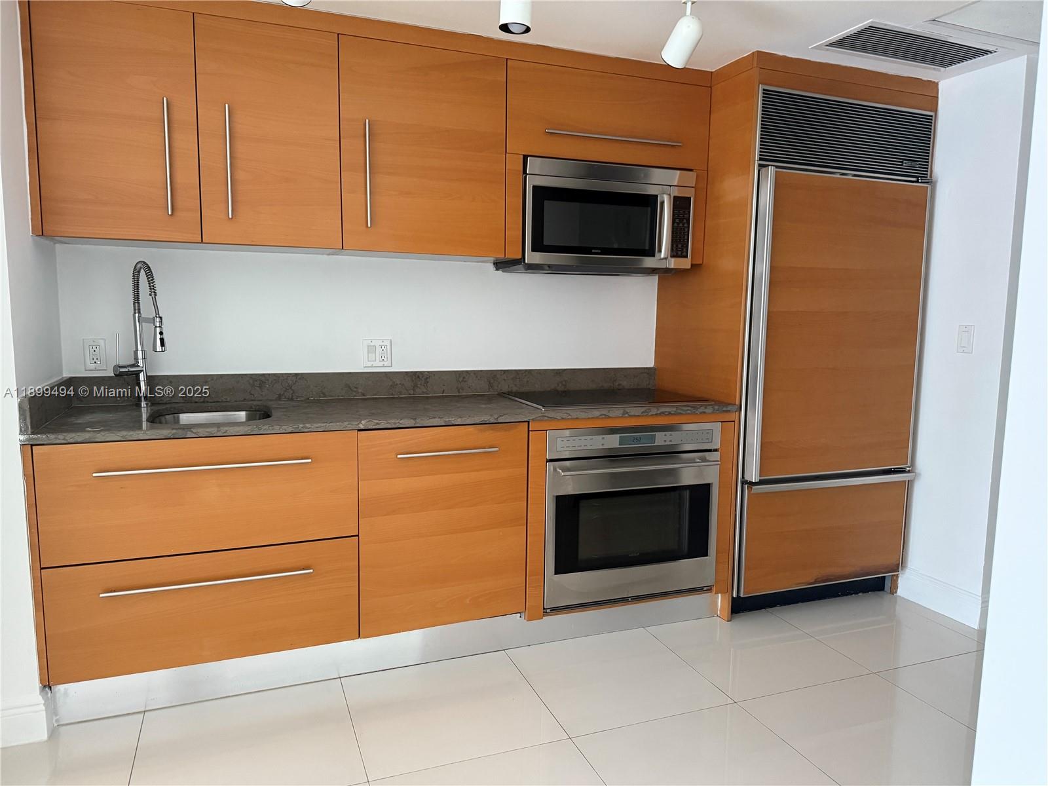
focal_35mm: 24
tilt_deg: -6.3
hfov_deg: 71.6
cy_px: 393
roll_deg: -1.1
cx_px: 524
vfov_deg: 56.8
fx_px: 727
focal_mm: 6.76
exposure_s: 1/60
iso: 400
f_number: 1.78
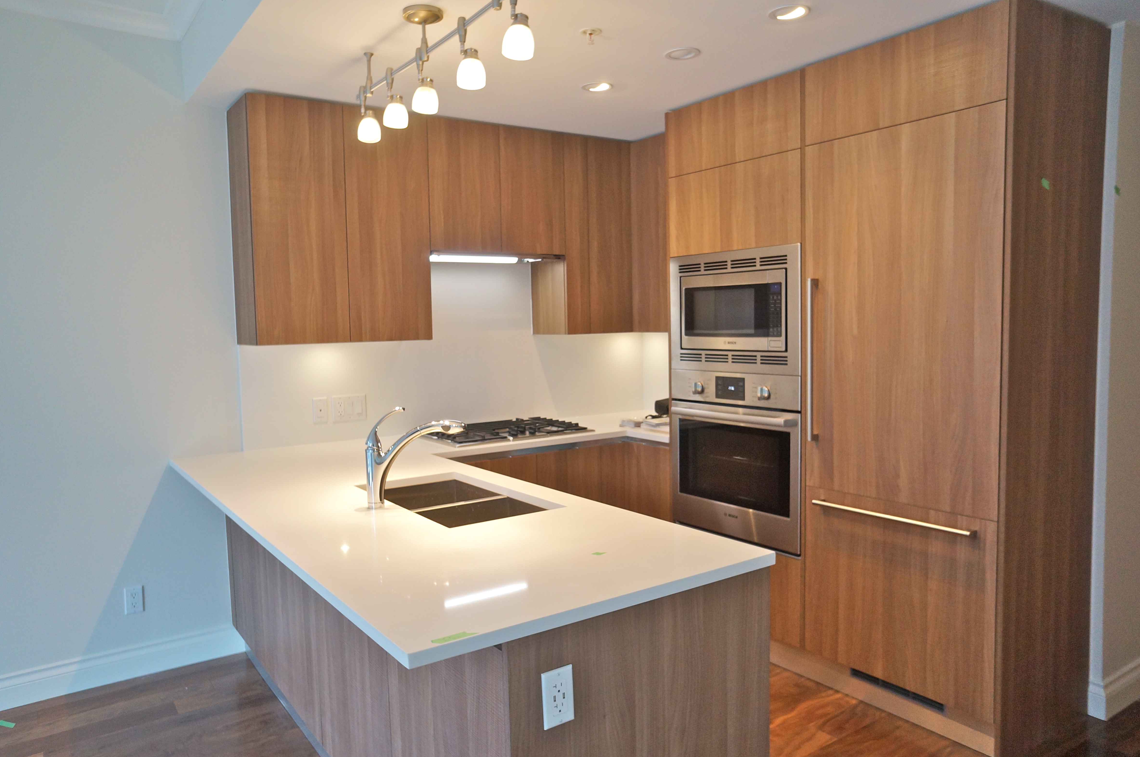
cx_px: 550
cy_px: 393
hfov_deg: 71.5
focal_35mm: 25
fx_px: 791
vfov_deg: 51.2
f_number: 4
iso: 640
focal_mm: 16
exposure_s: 1/60
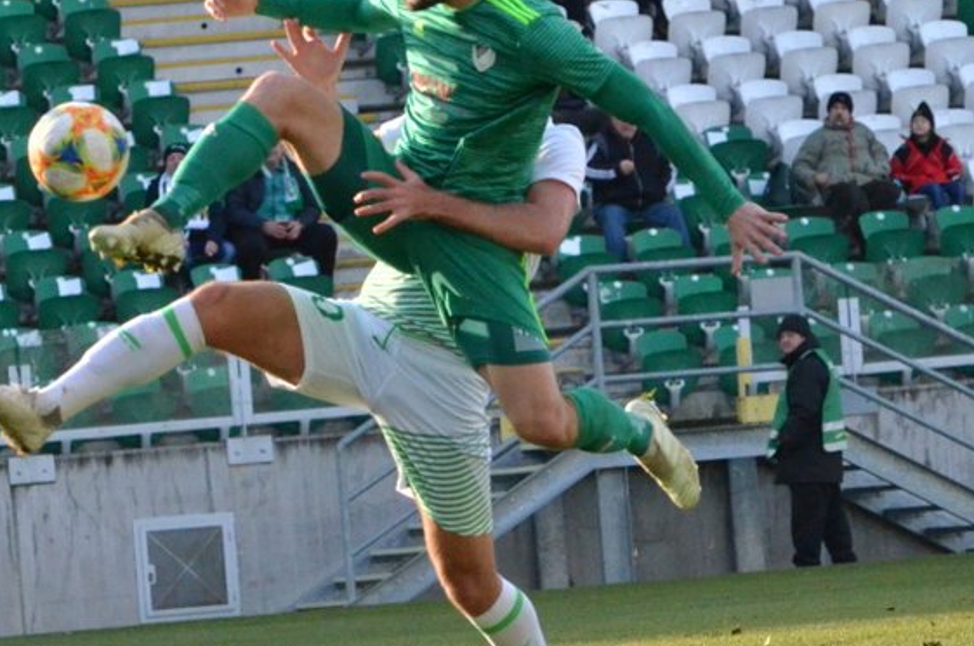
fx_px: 12127
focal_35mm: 449
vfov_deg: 3.1
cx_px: 382
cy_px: 307
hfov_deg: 4.6
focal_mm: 140
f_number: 7.1
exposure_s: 1/3200
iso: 3200
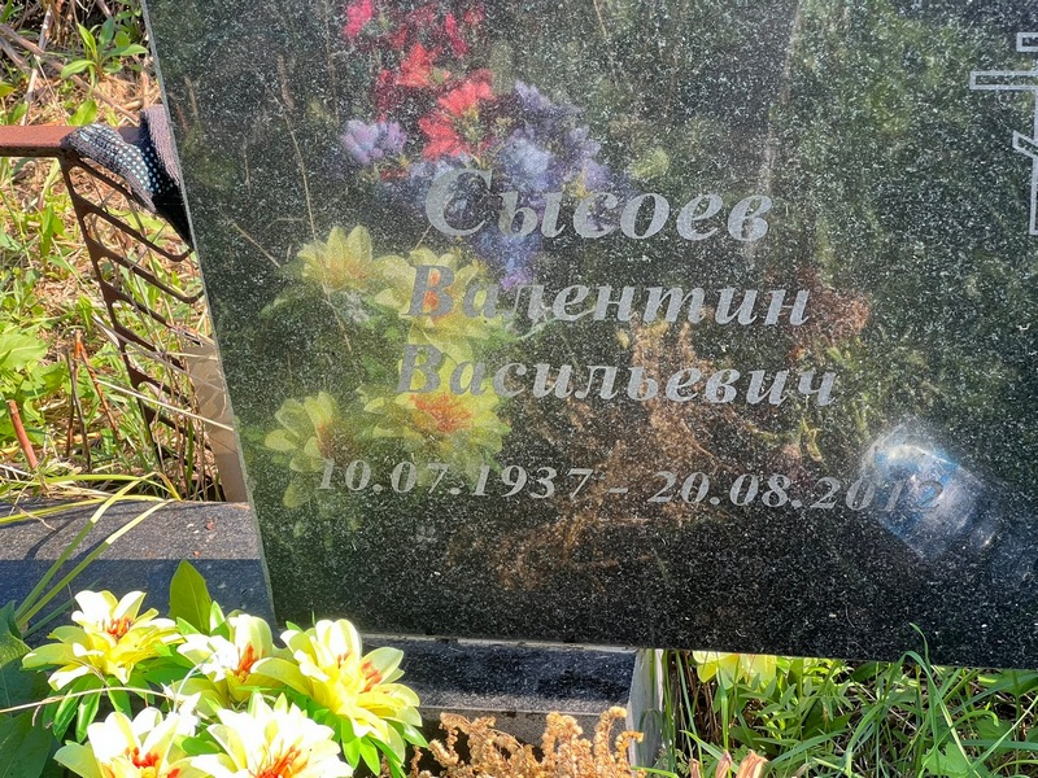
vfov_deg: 19.1
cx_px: 519
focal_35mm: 77
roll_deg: +6.1
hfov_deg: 25.3
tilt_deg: -35.7
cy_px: 389
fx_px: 2309
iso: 40
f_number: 2.8
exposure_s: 1/99
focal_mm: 9
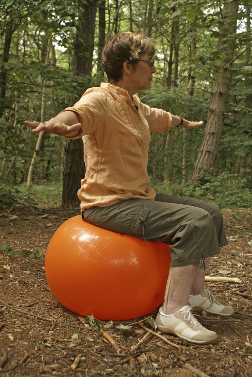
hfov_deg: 29.9
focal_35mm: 45
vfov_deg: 43.6
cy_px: 188
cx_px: 126
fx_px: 471
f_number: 5.6
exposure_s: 1/60
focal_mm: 30
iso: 400
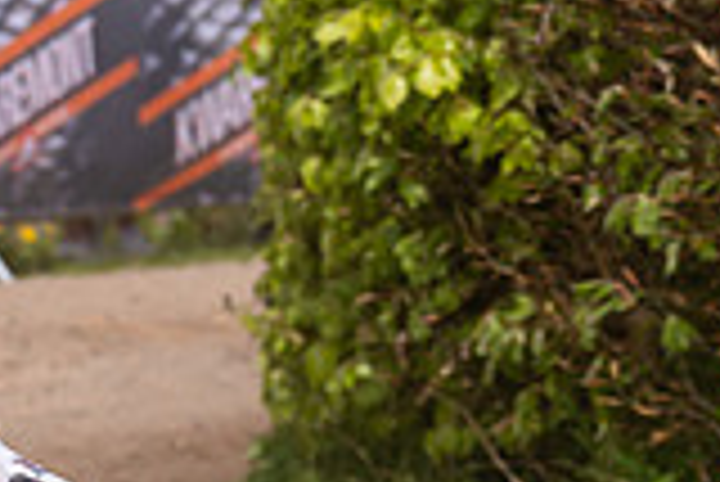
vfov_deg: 5.4
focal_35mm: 254
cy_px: -74
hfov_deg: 8.0
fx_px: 5084
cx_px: -284
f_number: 5
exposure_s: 1/1000
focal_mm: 70
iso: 160
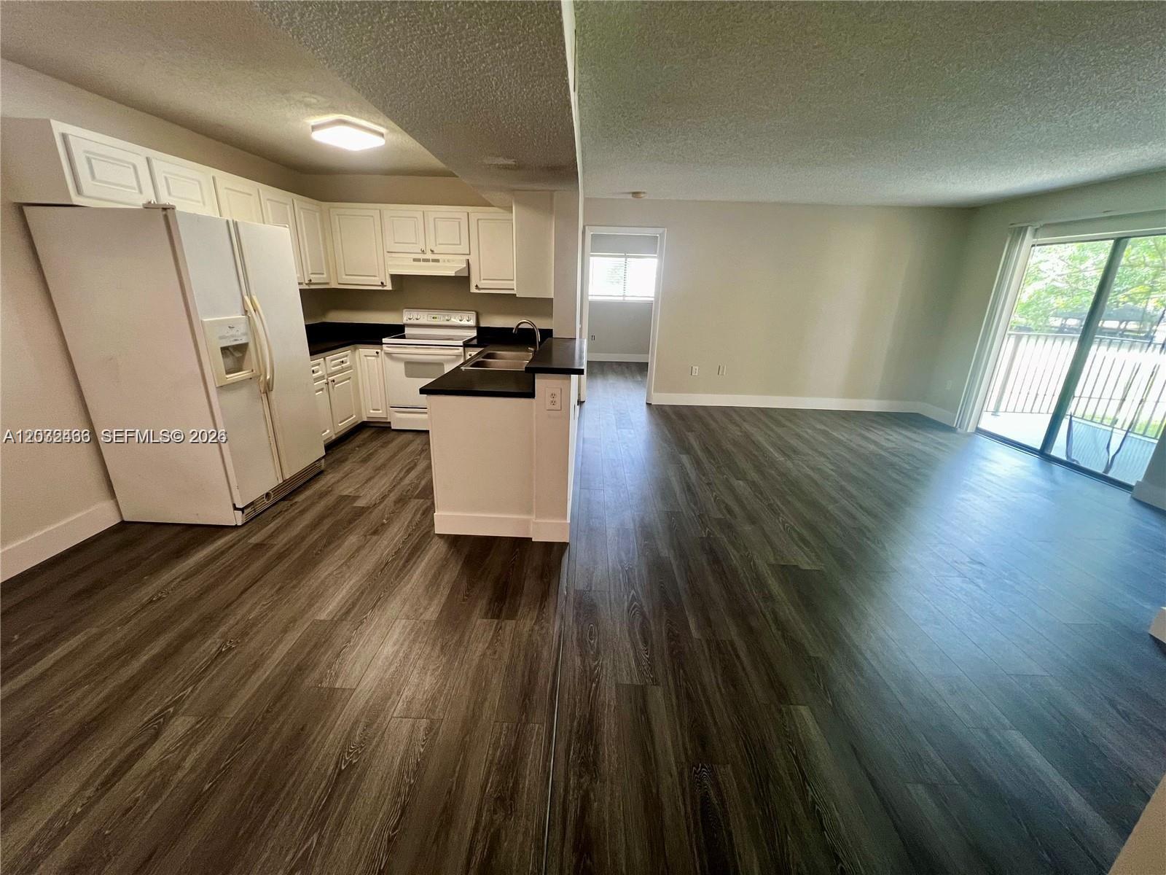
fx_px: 438
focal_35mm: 13
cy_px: 438
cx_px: 583
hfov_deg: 106.2
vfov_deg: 89.9
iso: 250
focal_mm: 1.57
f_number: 1.8
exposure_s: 1/63
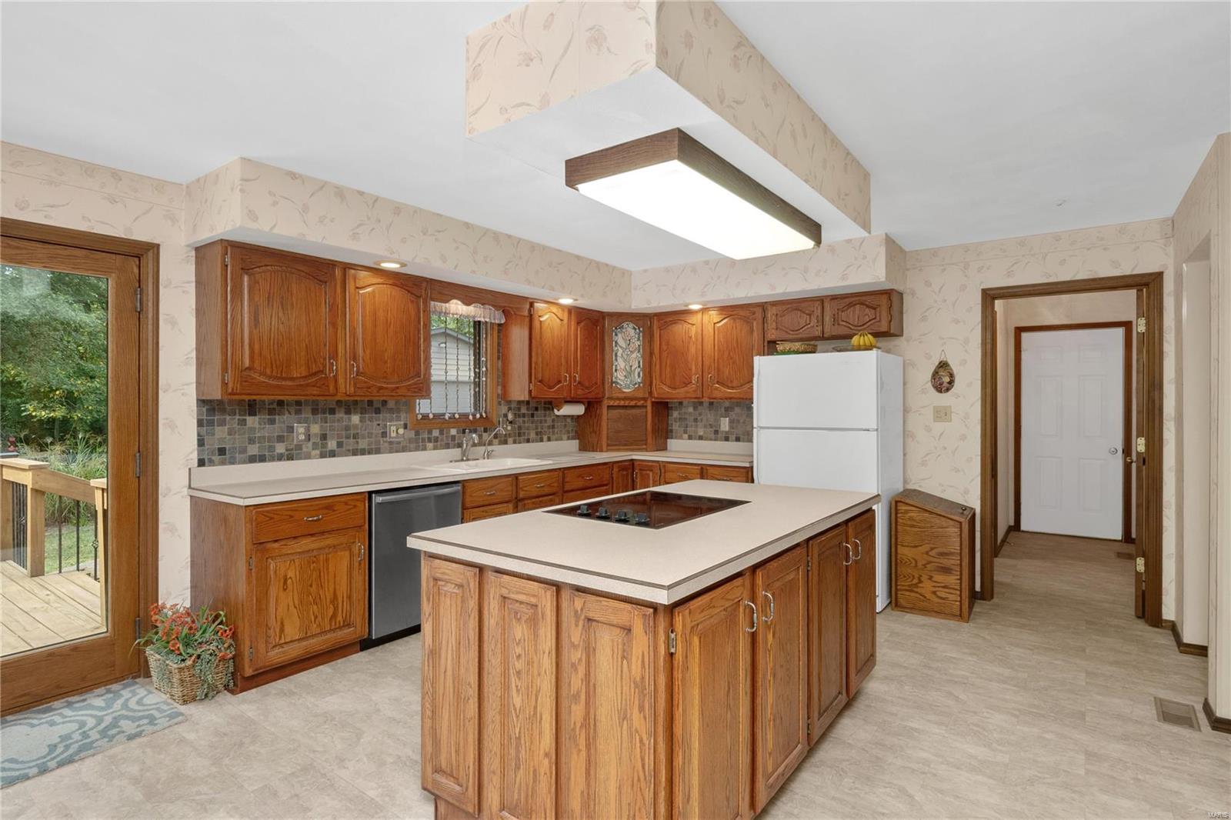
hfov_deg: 90.0
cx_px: 616
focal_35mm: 18
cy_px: 410
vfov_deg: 67.4
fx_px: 615
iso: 400
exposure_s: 1/4
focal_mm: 9
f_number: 8
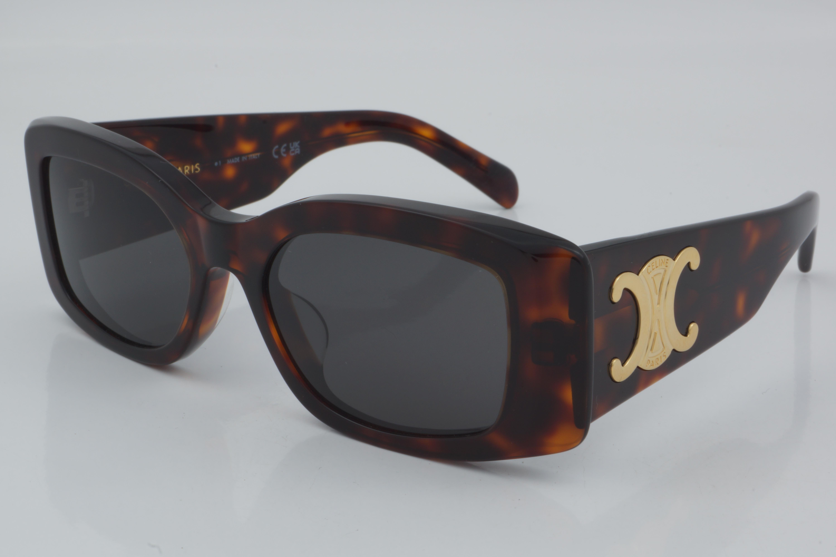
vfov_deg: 16.6
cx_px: 418
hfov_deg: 24.6
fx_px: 1916
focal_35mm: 82
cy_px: 278
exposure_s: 1/4
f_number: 32
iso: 100
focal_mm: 55
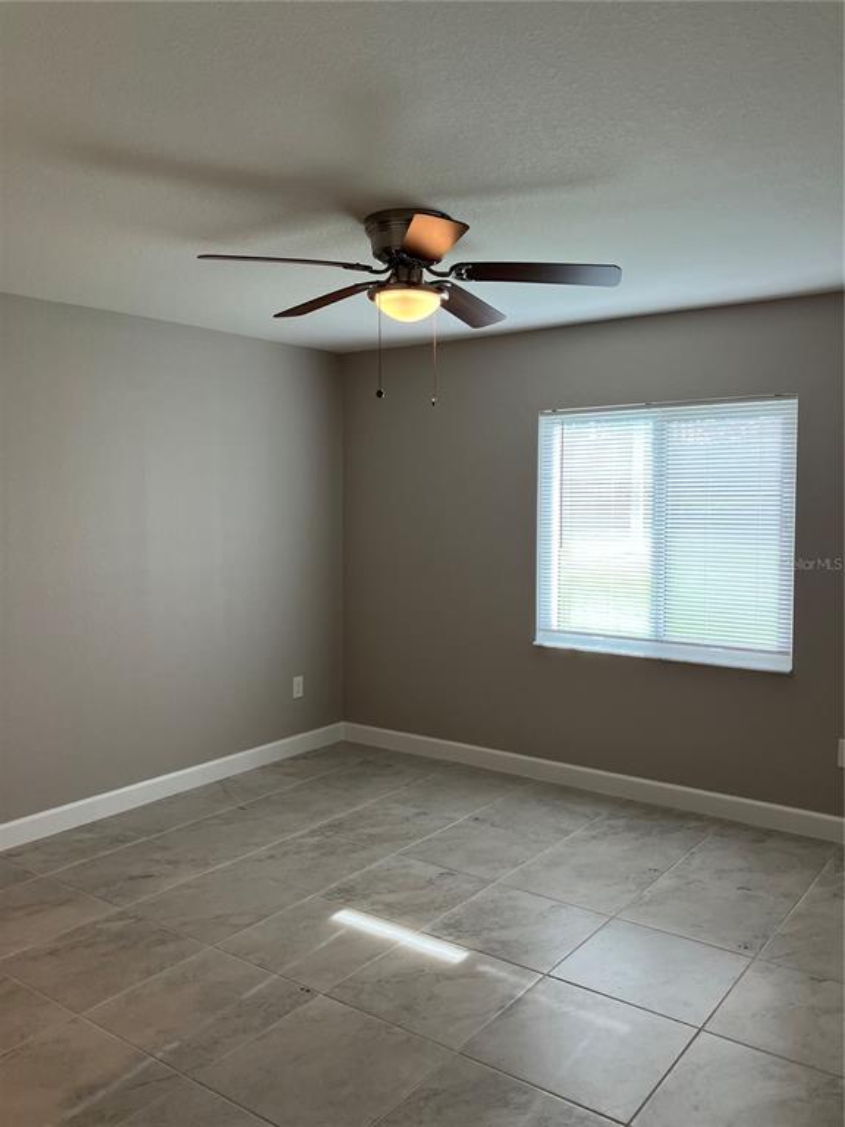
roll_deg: +1.5
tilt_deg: -3.4
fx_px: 911
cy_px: 564
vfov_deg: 63.4
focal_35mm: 28
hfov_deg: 49.7
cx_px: 422
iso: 40
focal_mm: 3.99
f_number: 1.8
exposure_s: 1/60
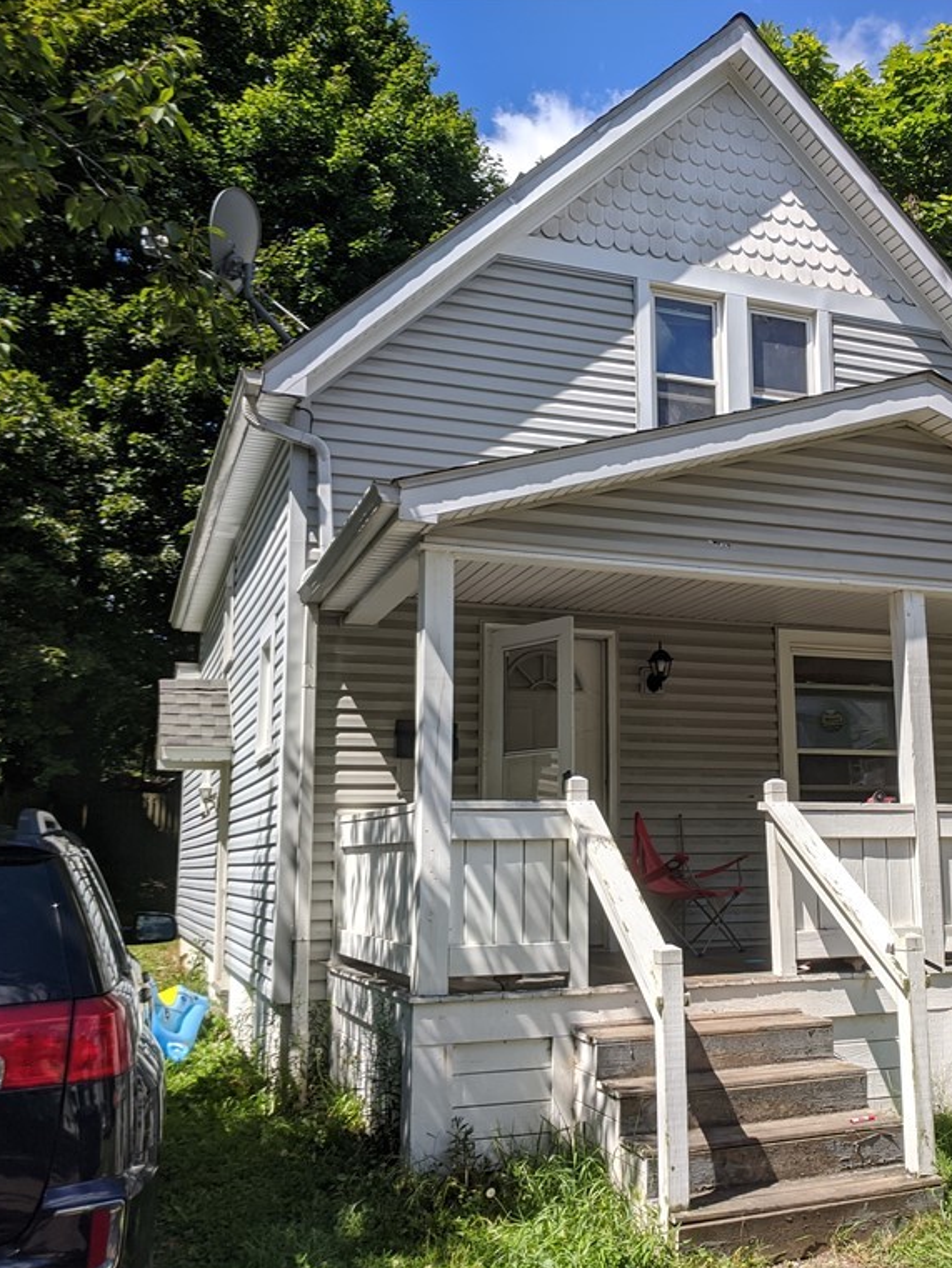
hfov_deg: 40.1
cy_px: 633
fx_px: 1283
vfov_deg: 52.6
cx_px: 647
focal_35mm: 35
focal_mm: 4.67
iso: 47
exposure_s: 1/1825
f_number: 2
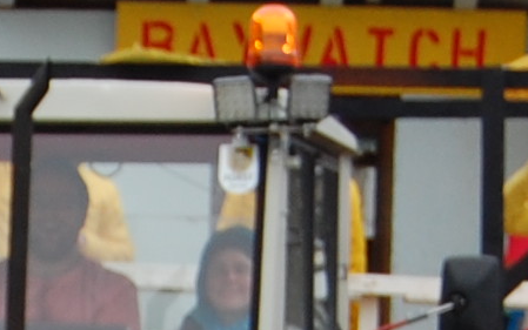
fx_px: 5600
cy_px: 918
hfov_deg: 5.3
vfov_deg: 3.3
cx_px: -272
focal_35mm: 389
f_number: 5.6
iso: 280
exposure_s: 1/125
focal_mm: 38
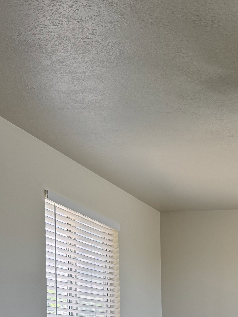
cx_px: 302
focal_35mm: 68
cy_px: 329
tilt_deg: +1.1
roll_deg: +0.7
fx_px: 623
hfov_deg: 20.0
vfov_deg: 26.7
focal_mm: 6.76
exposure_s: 1/121
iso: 64
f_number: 1.78
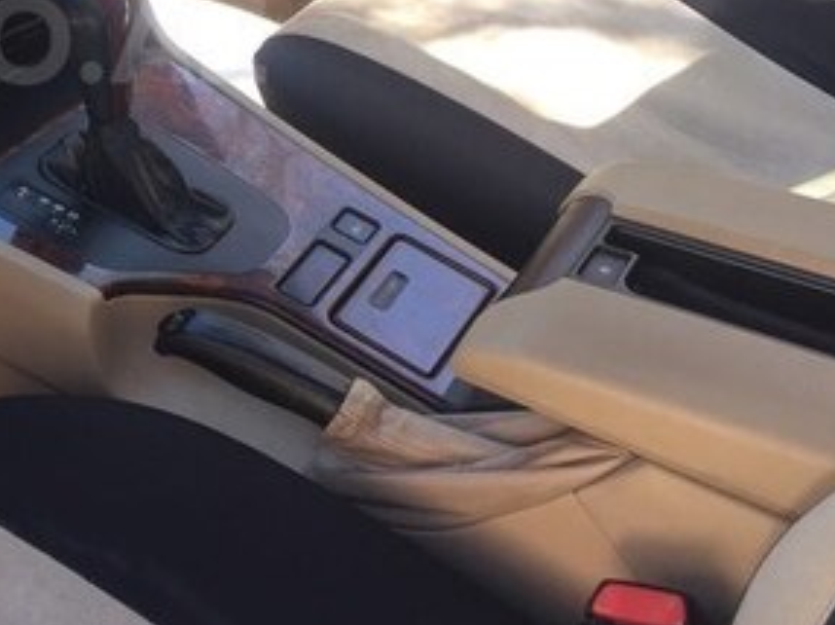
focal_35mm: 67
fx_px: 1615
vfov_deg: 21.3
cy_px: 39
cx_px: -32
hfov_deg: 27.1
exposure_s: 1/104
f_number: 2.2
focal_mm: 4.15
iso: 32
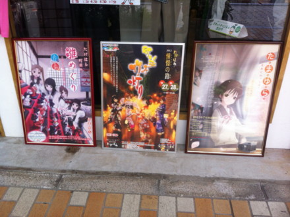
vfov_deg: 40.6
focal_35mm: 35
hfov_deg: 52.7
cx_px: 145
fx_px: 293
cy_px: 108
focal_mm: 3.85
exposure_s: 1/131
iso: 80
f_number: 2.8
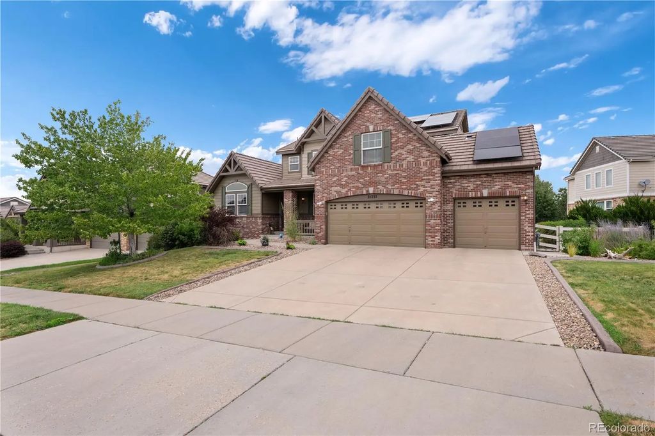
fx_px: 309
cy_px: 218
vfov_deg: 70.4
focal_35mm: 17
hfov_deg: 93.3
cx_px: 328
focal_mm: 17
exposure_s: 1/1000
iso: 800
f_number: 8
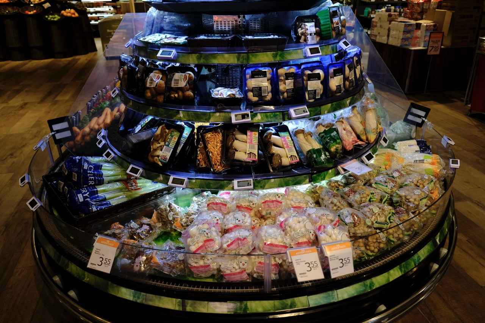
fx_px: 364
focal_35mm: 27
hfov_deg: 67.4
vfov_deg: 47.9
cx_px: 242
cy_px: 162
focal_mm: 18
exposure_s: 1/160
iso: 800
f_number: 3.2
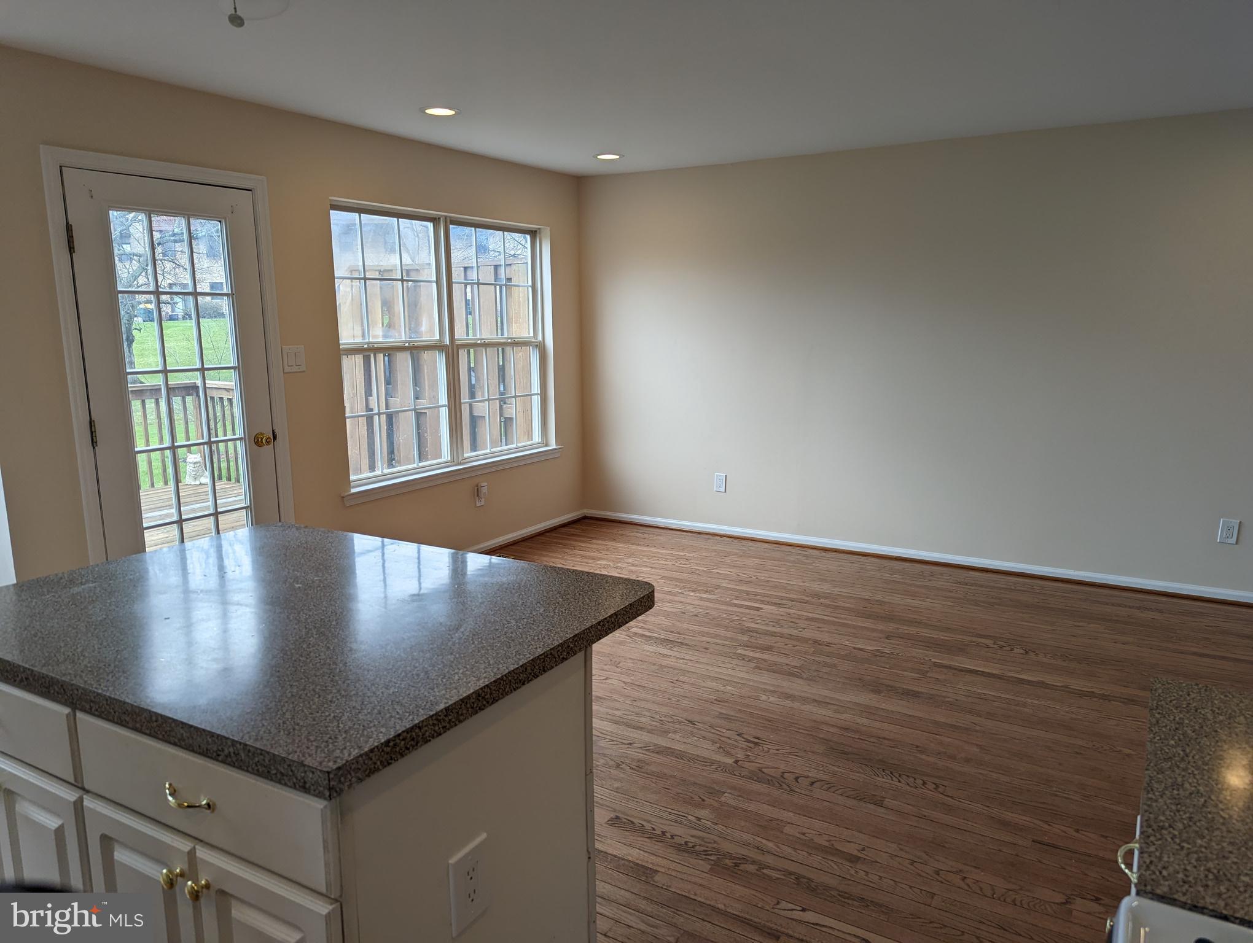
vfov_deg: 56.9
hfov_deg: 71.5
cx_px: 626
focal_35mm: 24
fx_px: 870
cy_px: 472
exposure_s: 1/347
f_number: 1.85
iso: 44
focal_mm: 6.81
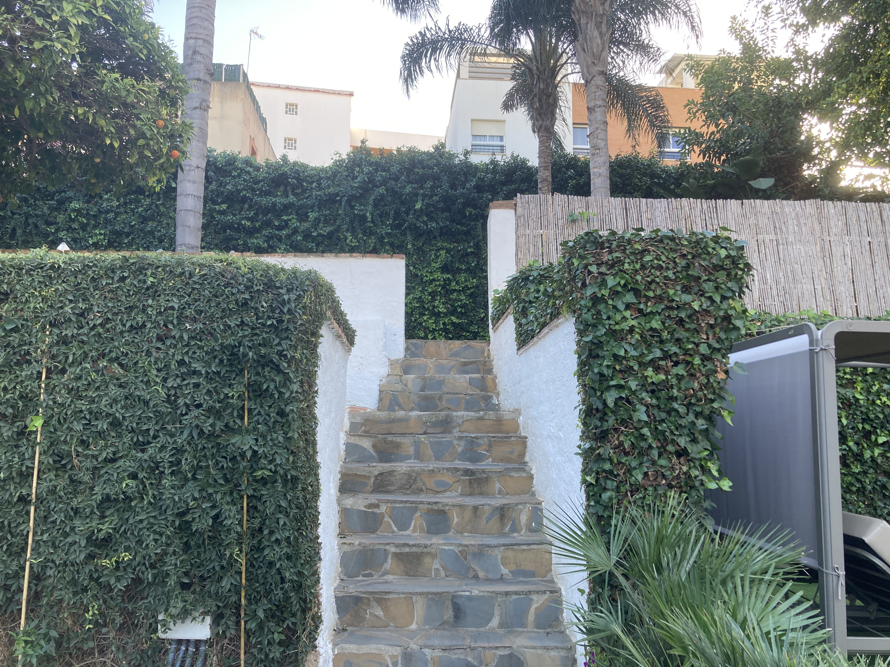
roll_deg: -1.0
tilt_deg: +10.8
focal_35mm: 28
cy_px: 334
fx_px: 720
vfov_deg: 49.7
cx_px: 445
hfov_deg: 63.4
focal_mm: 3.99
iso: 32
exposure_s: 1/121
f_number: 1.8
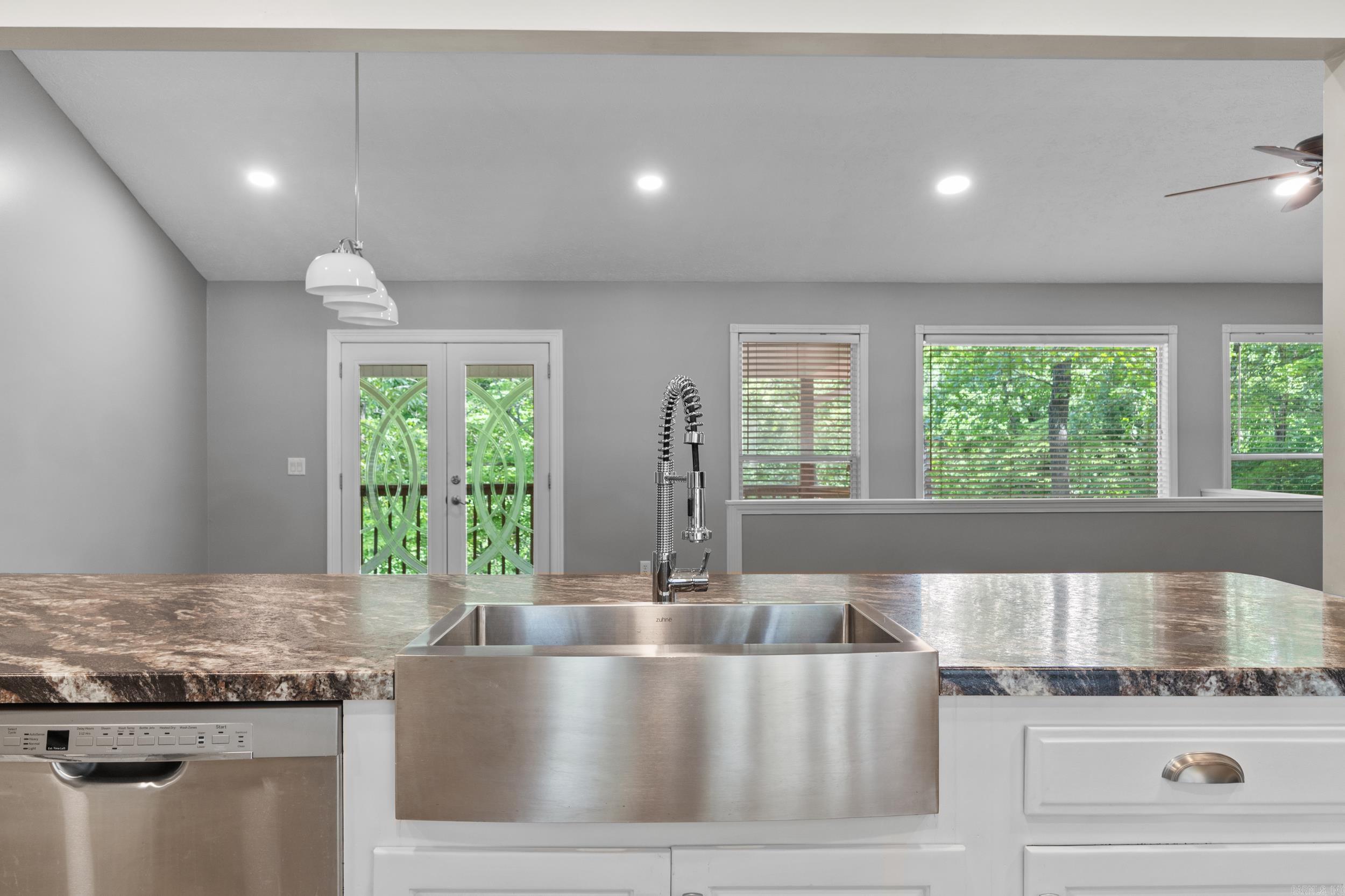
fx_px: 1009
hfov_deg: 67.4
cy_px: 448
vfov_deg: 47.9
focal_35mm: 27
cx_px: 672
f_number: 7.1
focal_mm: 18
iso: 320
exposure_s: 1/5
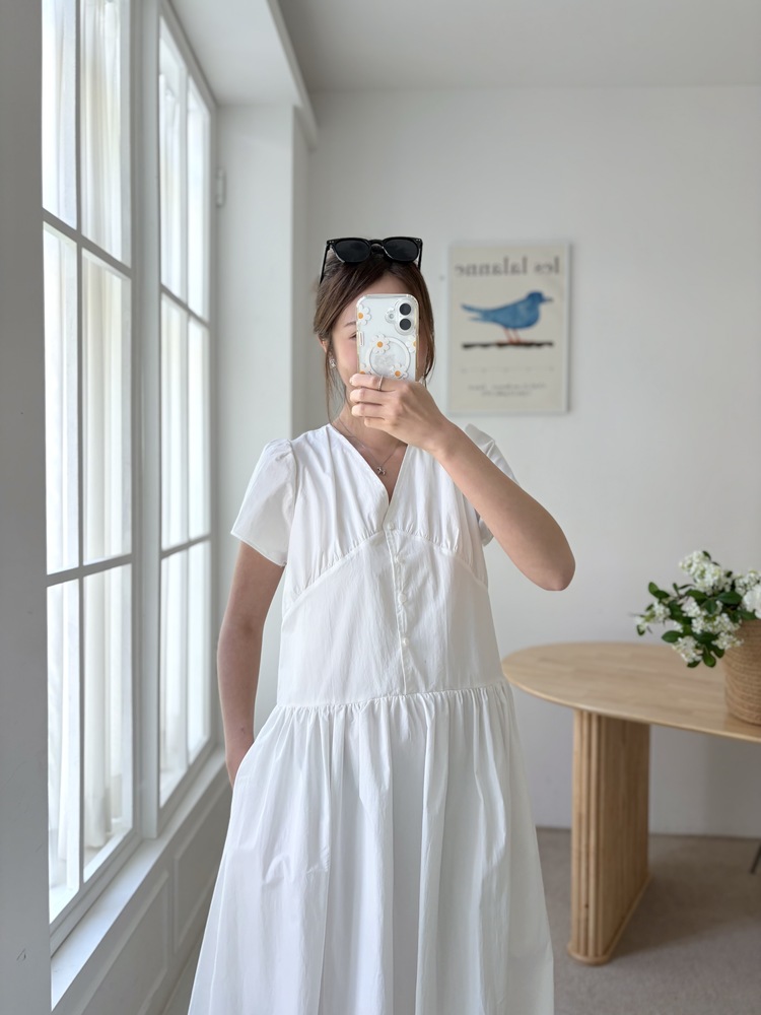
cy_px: 508
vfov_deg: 67.3
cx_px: 380
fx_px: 762
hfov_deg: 53.1
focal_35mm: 26
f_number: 1.6
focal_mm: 5.96
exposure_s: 1/120
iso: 64
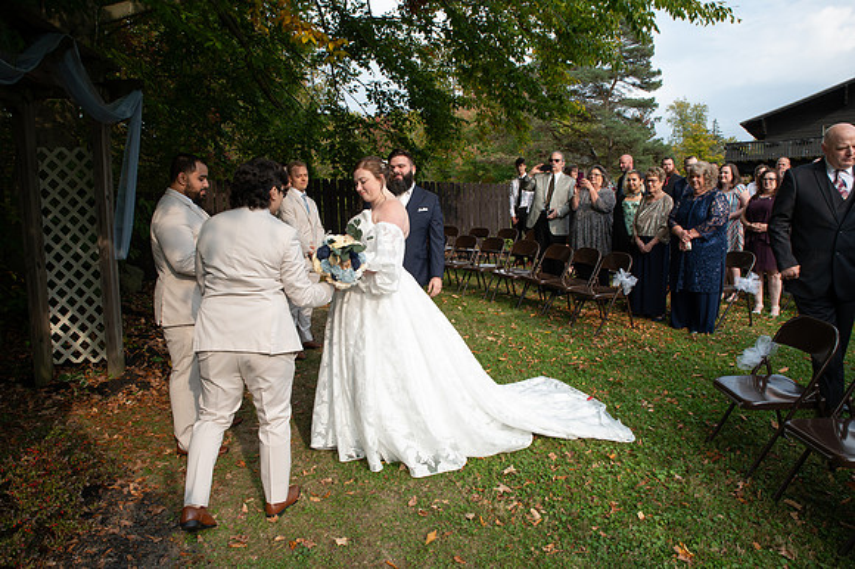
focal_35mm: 24
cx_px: 428
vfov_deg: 53.1
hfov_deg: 73.8
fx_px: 570
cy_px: 284
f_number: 8
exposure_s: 1/200
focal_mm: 24
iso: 400
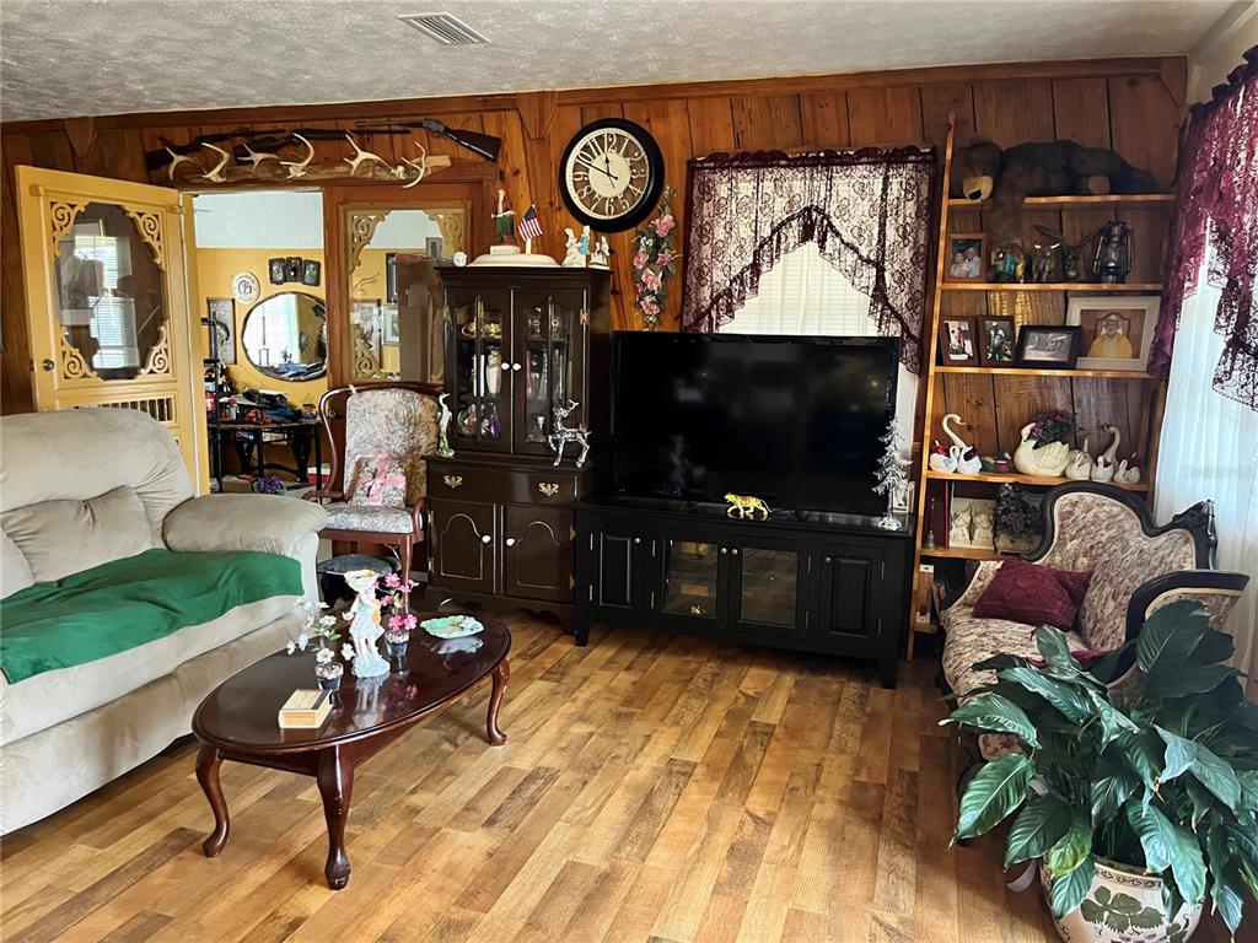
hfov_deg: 67.3
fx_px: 945
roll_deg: -1.6
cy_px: 472
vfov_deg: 53.1
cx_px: 629
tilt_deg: -10.1
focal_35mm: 26
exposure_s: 1/30
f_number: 1.6
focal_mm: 5.1
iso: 500
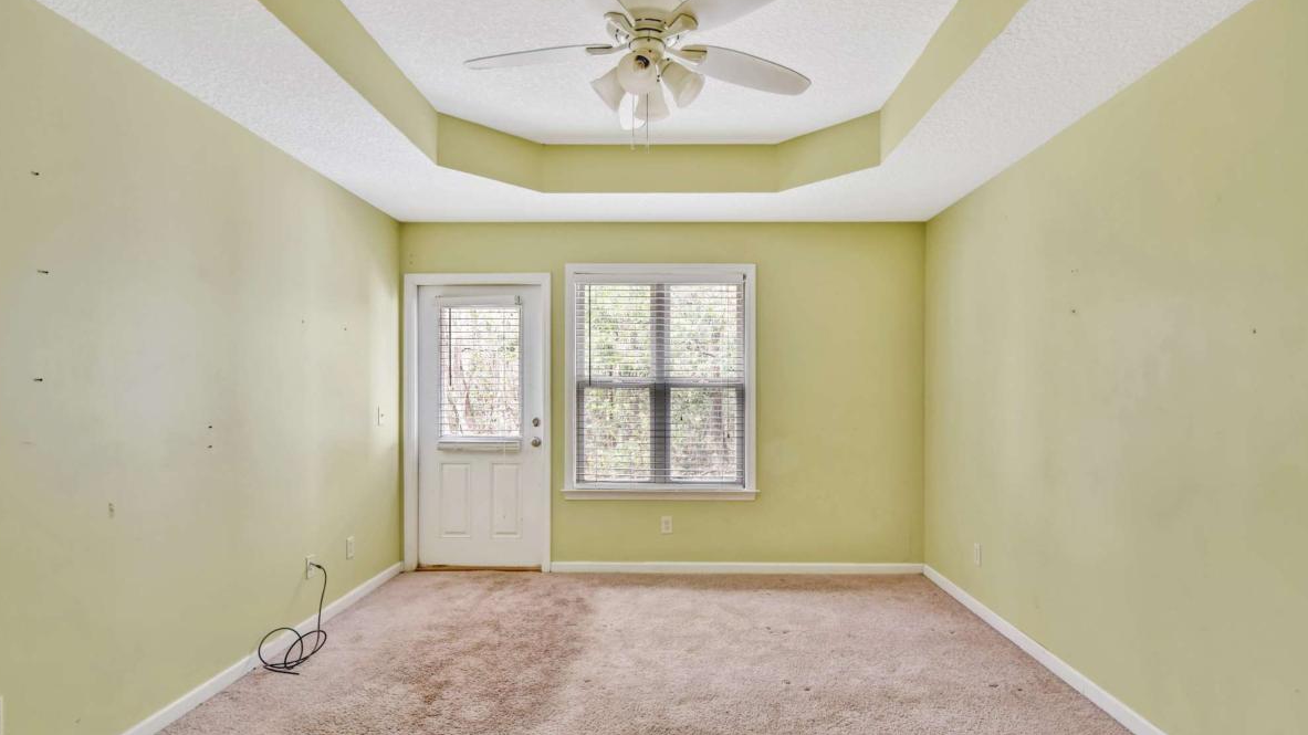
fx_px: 608
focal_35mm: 18
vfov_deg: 61.8
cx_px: 647
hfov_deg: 94.2
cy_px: 437
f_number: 8
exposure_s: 1
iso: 400
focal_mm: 11
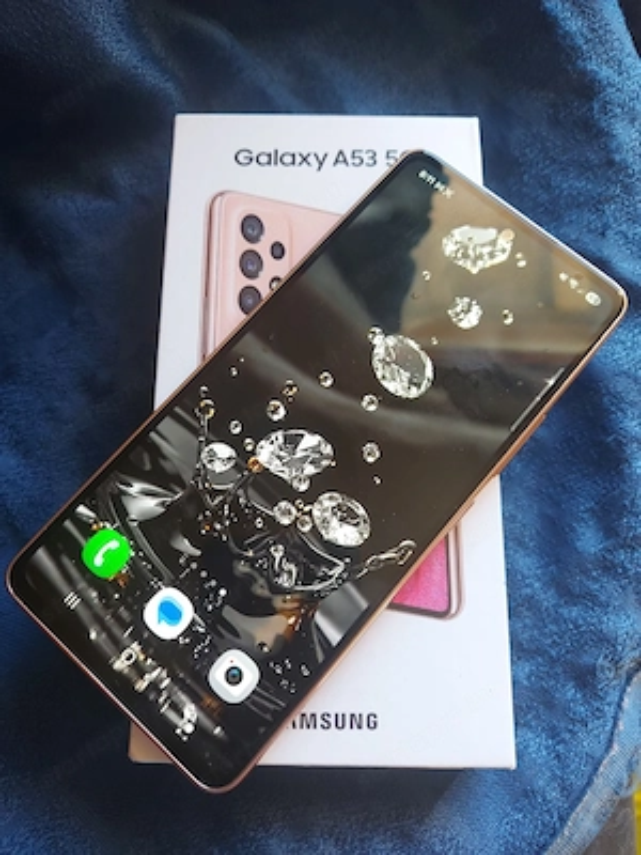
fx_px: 593
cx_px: 320
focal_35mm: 24
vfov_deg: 71.6
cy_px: 428
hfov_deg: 56.8
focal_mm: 5.23
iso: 50
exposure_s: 1/50
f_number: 1.8
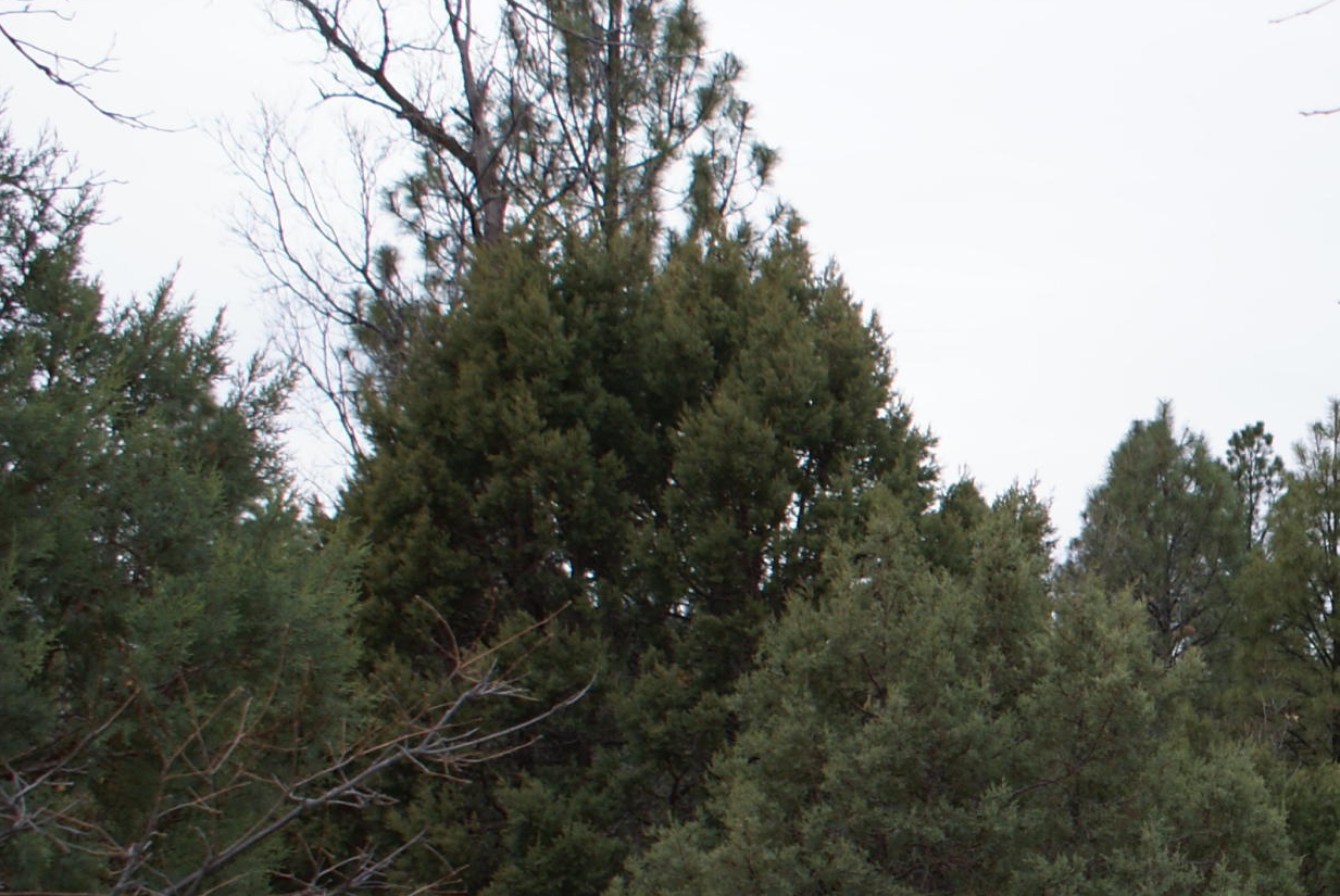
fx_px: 2720
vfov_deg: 18.6
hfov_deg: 25.2
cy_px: 693
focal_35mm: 73
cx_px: 1571
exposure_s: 1/160
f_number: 4
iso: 100
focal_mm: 20
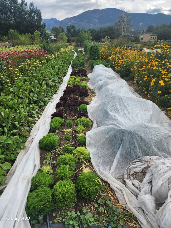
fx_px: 158
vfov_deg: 71.6
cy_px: 114
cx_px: 82
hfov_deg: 56.8
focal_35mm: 24
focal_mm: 5.4
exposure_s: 1/1076
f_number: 1.8
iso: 20
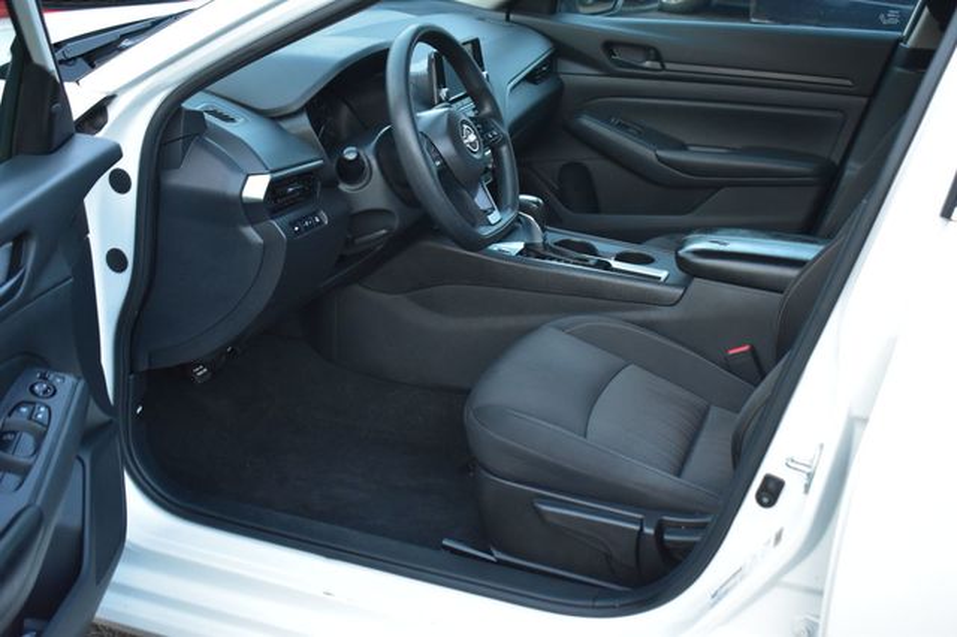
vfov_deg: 29.8
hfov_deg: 43.6
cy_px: 318
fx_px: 1196
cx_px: 478
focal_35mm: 45
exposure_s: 1/15
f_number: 5
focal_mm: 30
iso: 1600
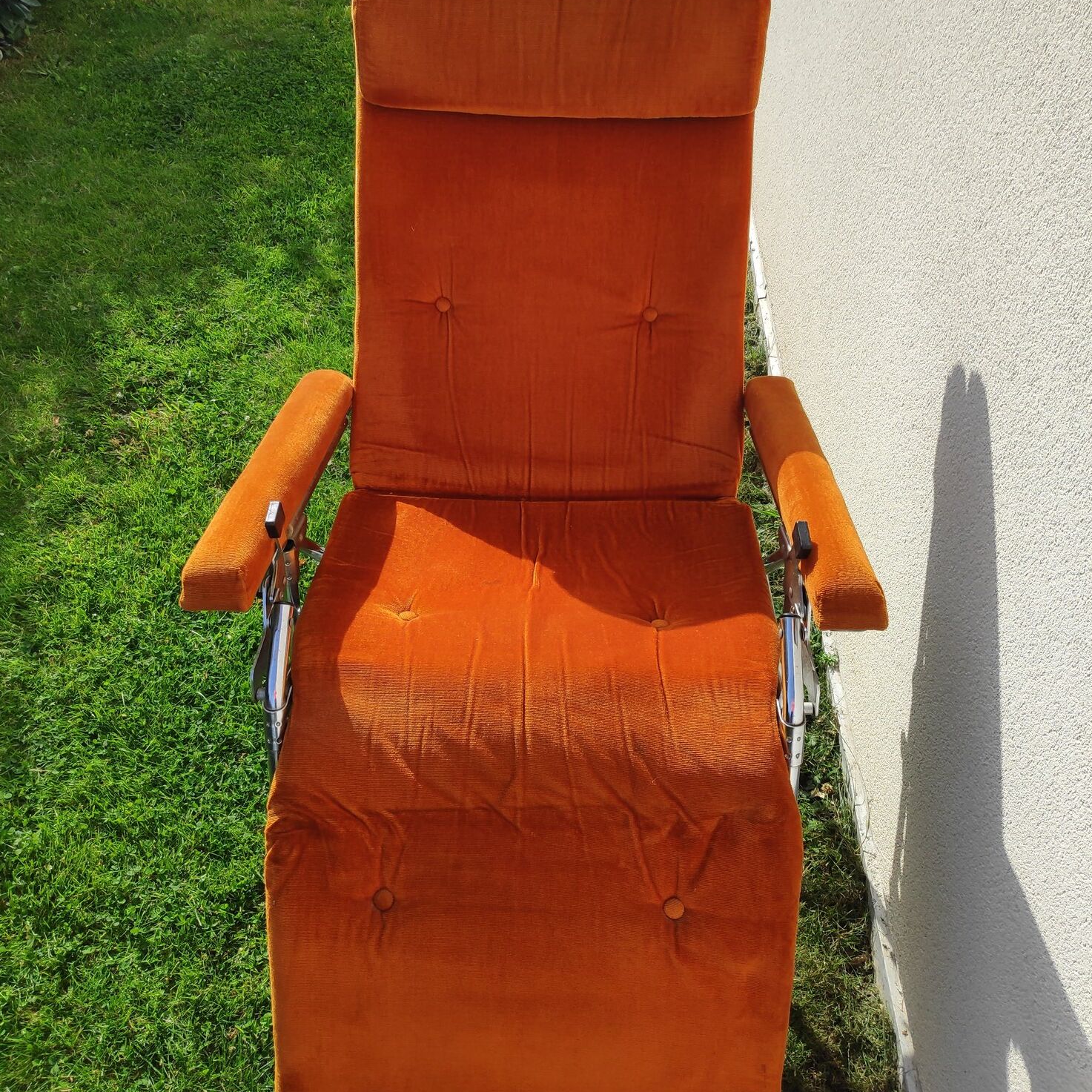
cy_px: 542
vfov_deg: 65.0
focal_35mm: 24
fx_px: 857
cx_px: 544
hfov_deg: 65.0
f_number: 1.9
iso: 100
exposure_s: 1/1256
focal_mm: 3.94
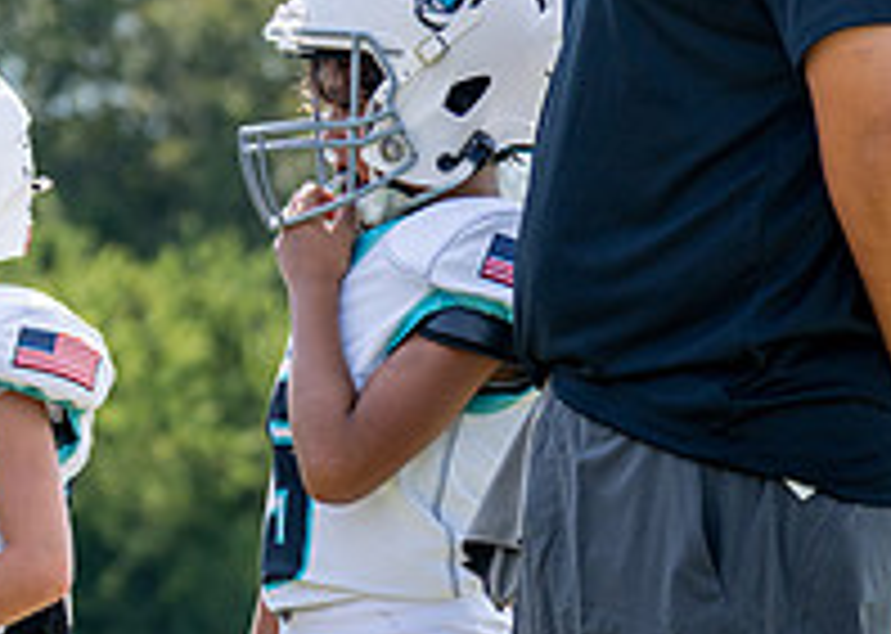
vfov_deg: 6.2
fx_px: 5865
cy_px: 672
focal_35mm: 232
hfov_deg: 8.7
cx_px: 155
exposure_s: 1/2500
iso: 200
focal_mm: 70
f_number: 2.8
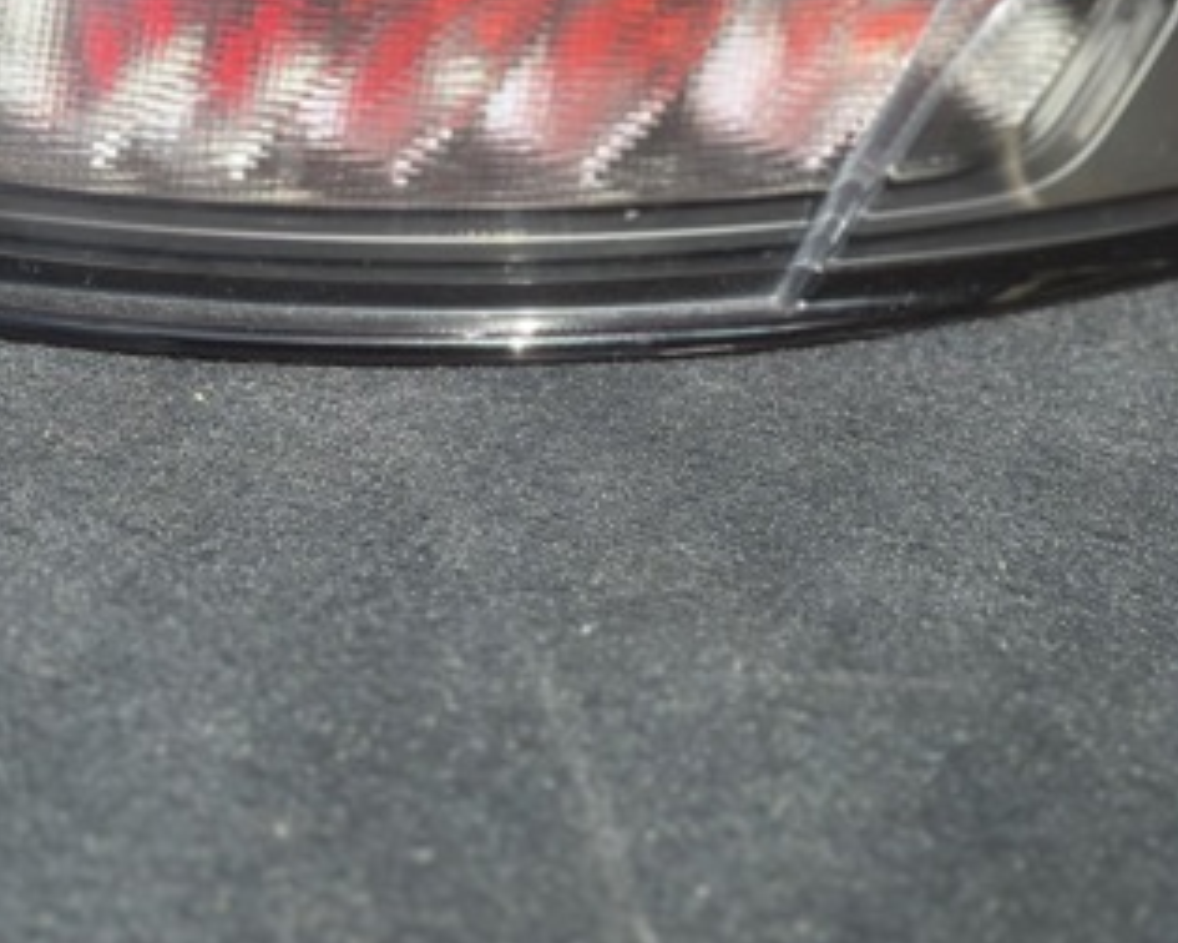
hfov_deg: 20.1
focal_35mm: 95
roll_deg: +2.4
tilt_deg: -36.7
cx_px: 770
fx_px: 3312
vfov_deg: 16.0
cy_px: 133
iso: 80
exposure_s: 1/3058
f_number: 1.78
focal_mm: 6.86
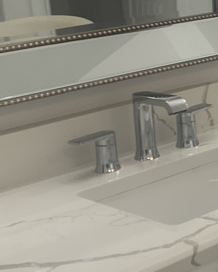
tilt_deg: -8.2
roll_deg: +1.5
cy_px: 29
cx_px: 353
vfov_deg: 18.3
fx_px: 831
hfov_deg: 13.8
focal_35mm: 103
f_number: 1.8
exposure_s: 1/120
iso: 50
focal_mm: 4.25
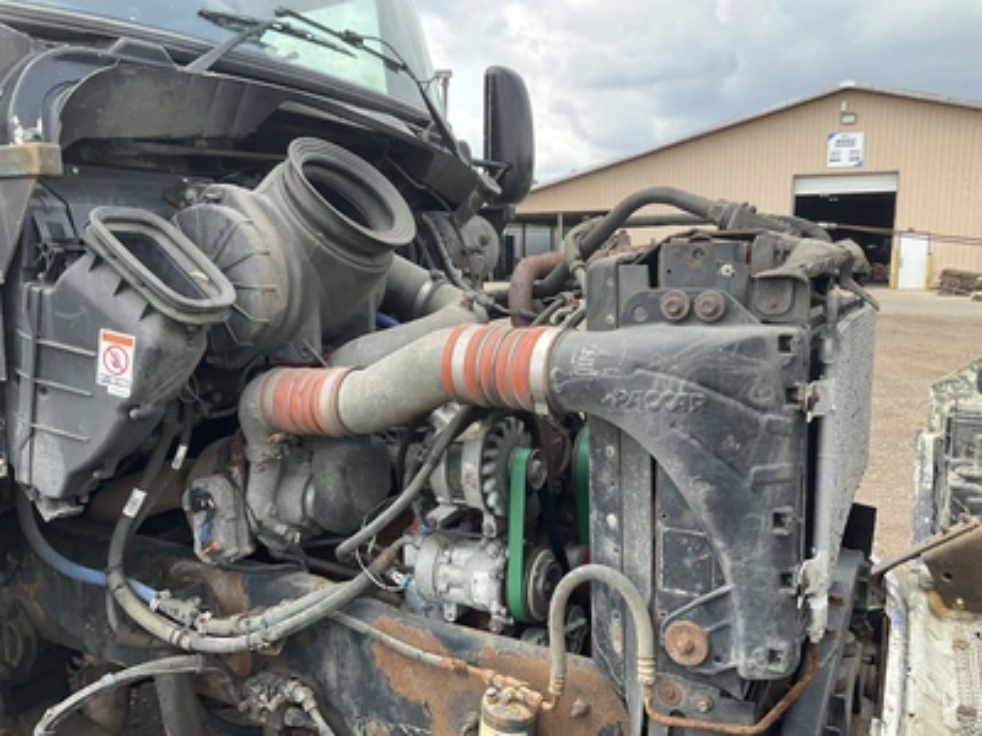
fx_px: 823
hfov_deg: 61.7
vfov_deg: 48.2
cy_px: 368
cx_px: 491
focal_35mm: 29
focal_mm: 3
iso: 25
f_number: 1.8
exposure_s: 1/297
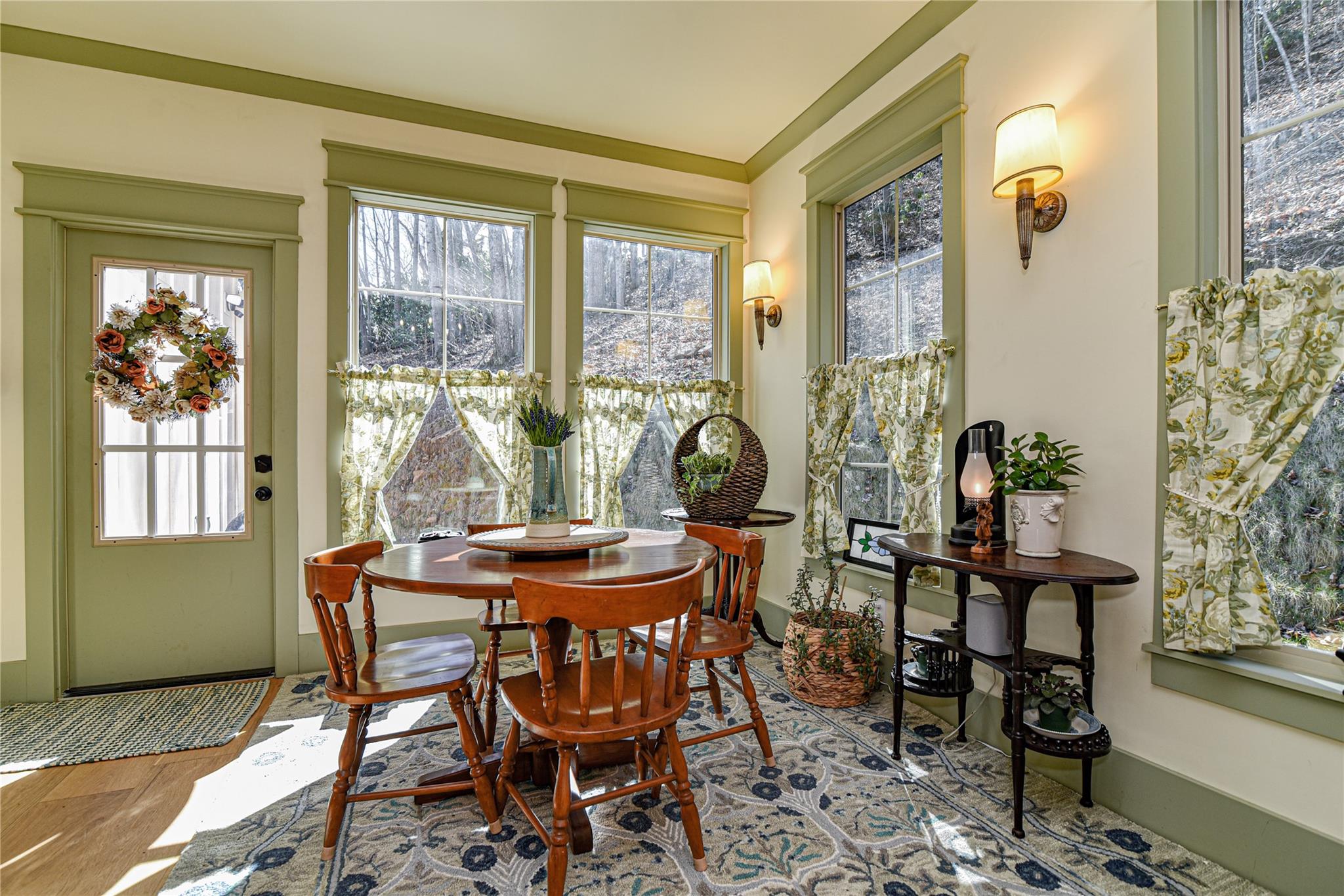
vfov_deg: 73.8
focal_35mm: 16
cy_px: 448
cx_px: 672
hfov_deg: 96.7
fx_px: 597
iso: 160
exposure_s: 1/100
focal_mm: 16
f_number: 5
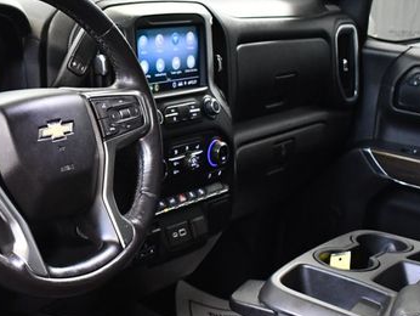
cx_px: 67
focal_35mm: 64
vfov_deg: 23.0
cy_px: 162
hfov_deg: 29.4
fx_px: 777
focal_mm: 18
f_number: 3.5
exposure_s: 1/80
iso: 3200
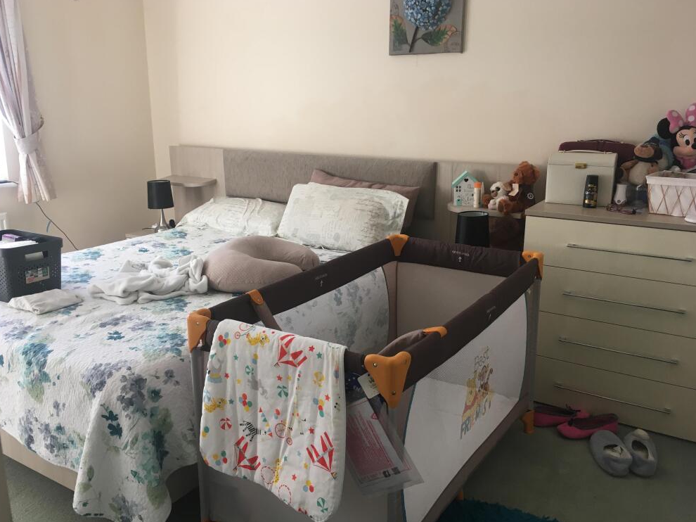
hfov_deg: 60.0
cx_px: 339
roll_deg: +0.1
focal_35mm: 30
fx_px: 603
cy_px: 255
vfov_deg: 46.8
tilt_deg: -14.9
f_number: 2.2
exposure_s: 1/33
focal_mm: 4.15
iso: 25
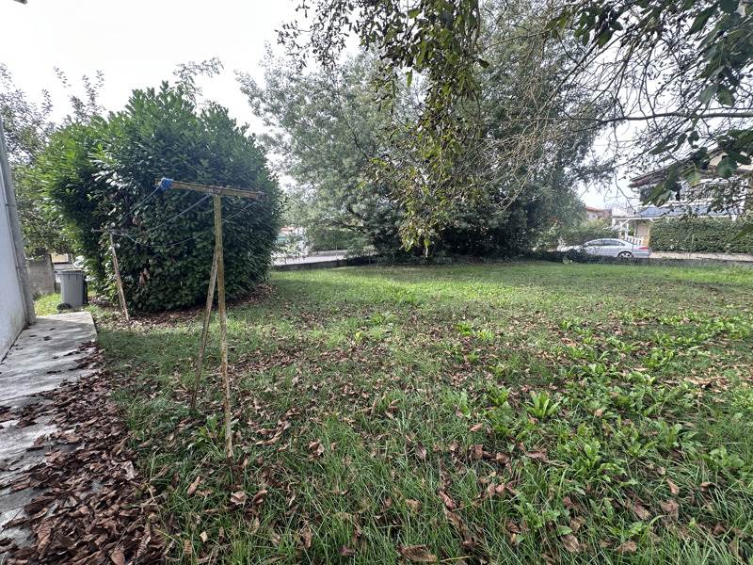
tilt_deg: -7.9
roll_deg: -0.5
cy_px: 282
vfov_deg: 85.7
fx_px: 305
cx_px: 376
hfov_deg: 102.1
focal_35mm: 14
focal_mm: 2.22
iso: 40
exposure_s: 1/146
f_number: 2.2
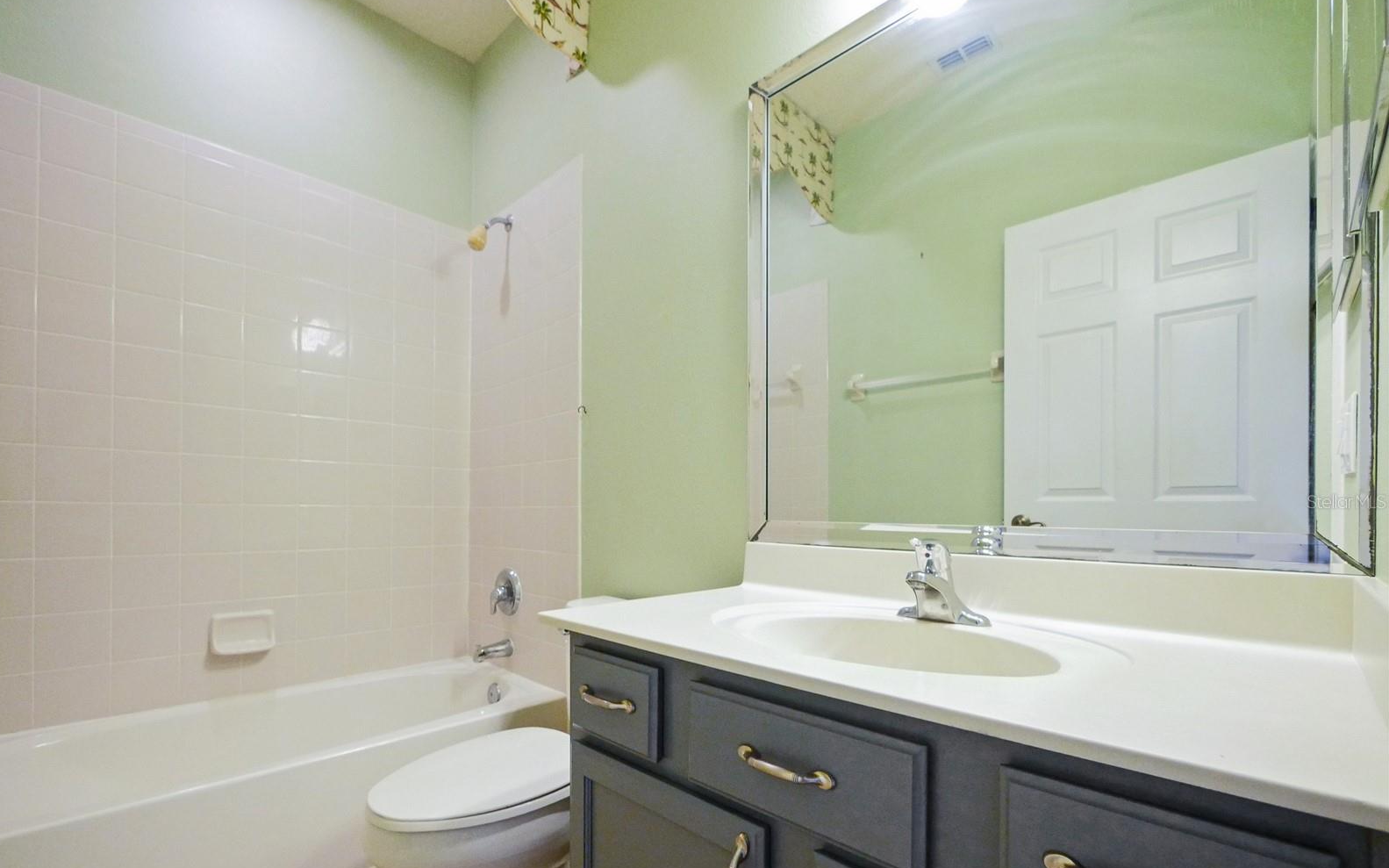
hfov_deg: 101.5
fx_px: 568
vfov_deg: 74.3
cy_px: 501
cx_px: 688
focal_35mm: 15
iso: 3200
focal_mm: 7
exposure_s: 1/50
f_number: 4
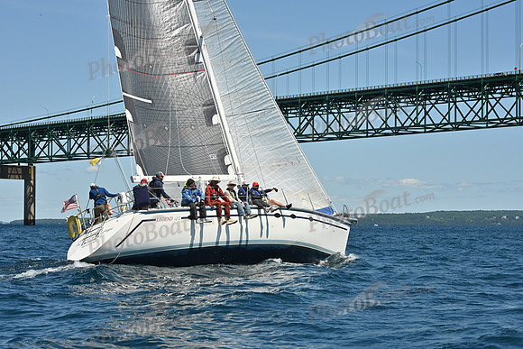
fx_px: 1380
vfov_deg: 14.4
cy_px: 174
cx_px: 262
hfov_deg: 21.5
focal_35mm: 95
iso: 320
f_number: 11
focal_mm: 95
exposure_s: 1/1000
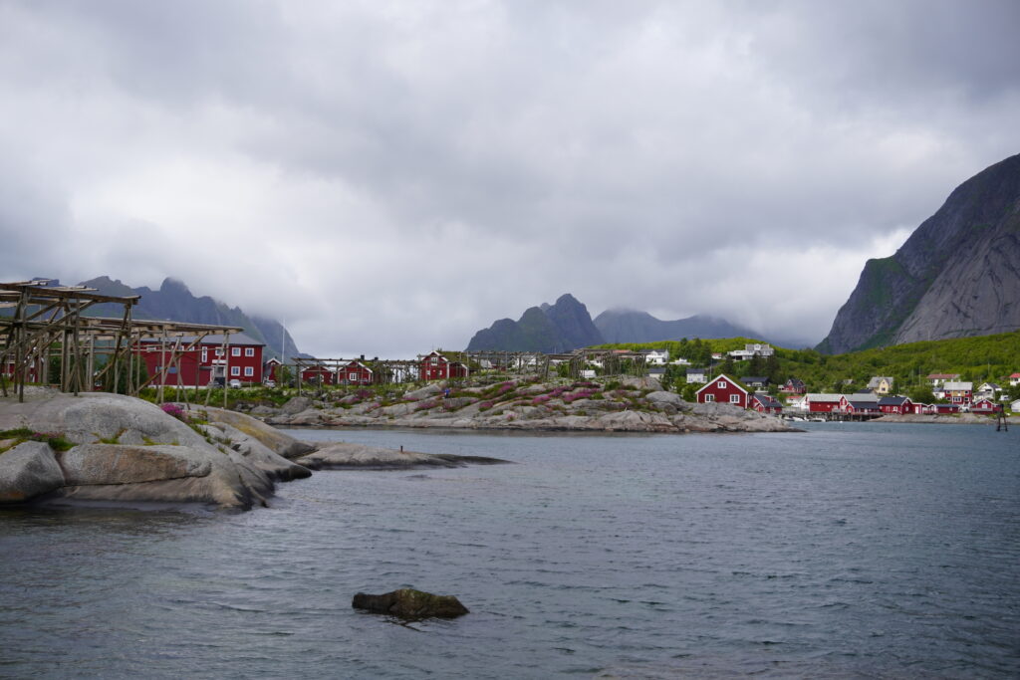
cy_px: 340
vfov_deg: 31.9
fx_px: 1190
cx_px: 510
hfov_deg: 46.4
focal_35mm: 42
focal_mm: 28
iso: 100
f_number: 5.6
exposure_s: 1/500
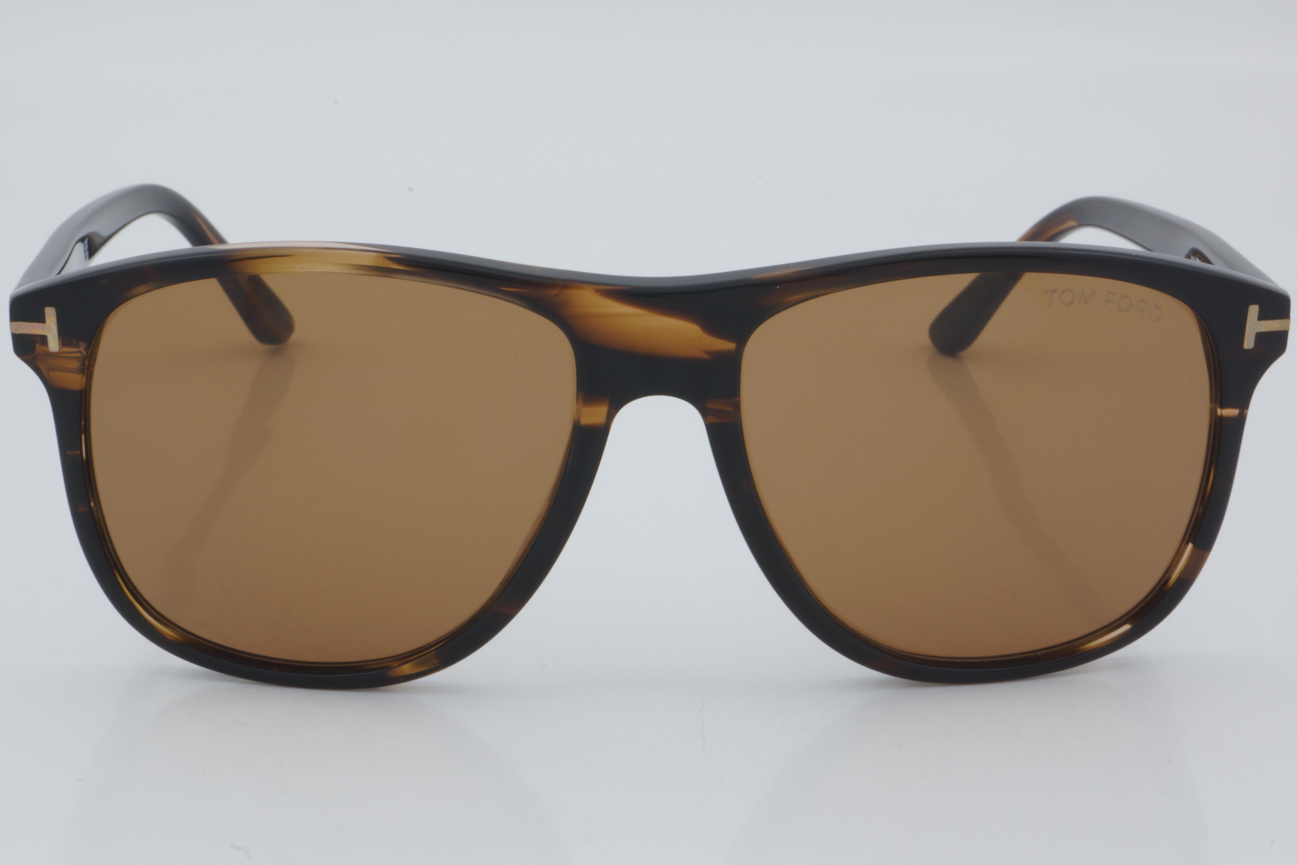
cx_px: 648
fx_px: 2972
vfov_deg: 16.6
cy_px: 432
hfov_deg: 24.6
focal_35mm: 82
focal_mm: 55
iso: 100
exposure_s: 1/3
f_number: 32
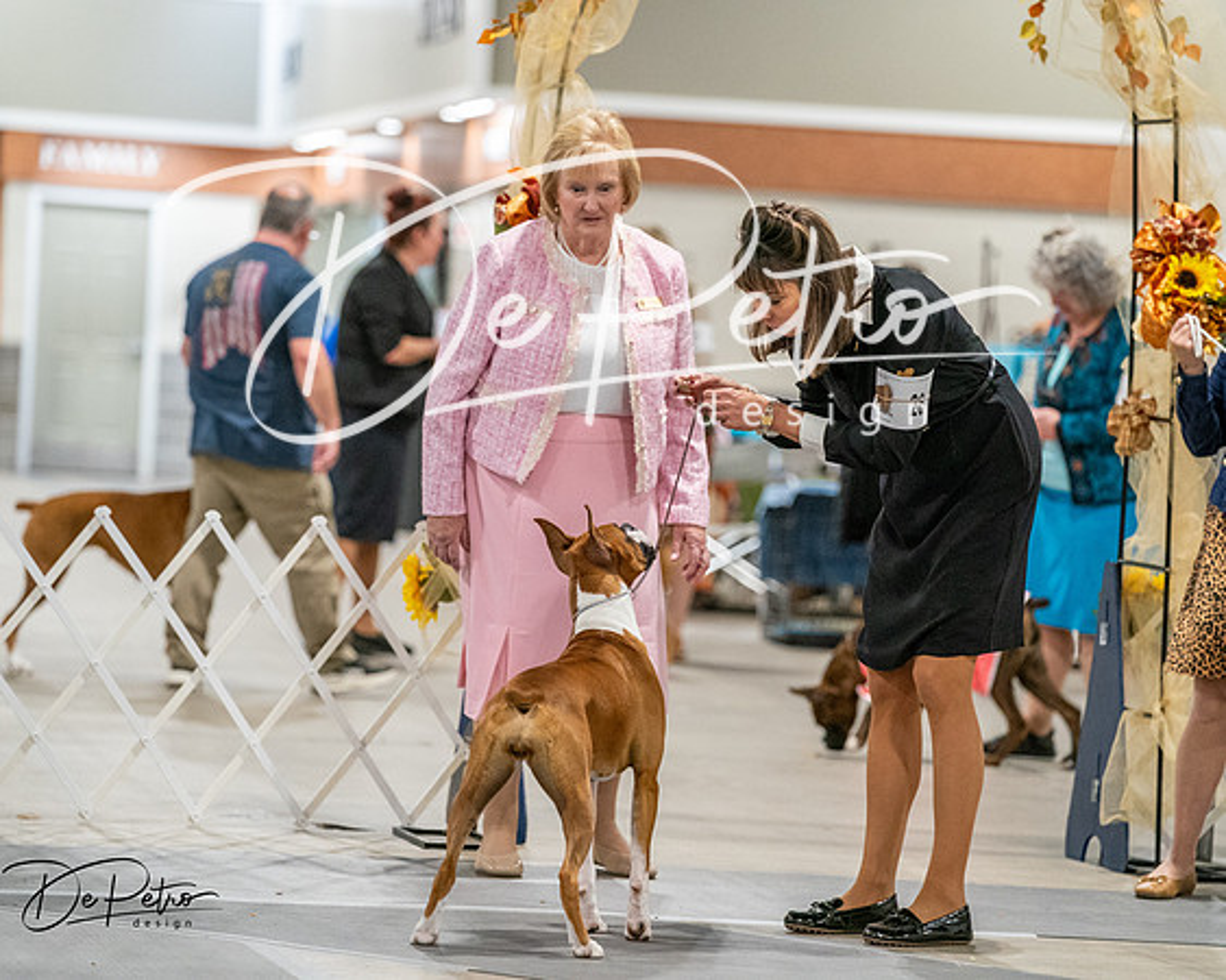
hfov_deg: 10.3
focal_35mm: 188
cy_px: 490
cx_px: 613
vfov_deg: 8.2
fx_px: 6822
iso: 6400
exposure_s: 1/250
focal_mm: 167
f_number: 3.5
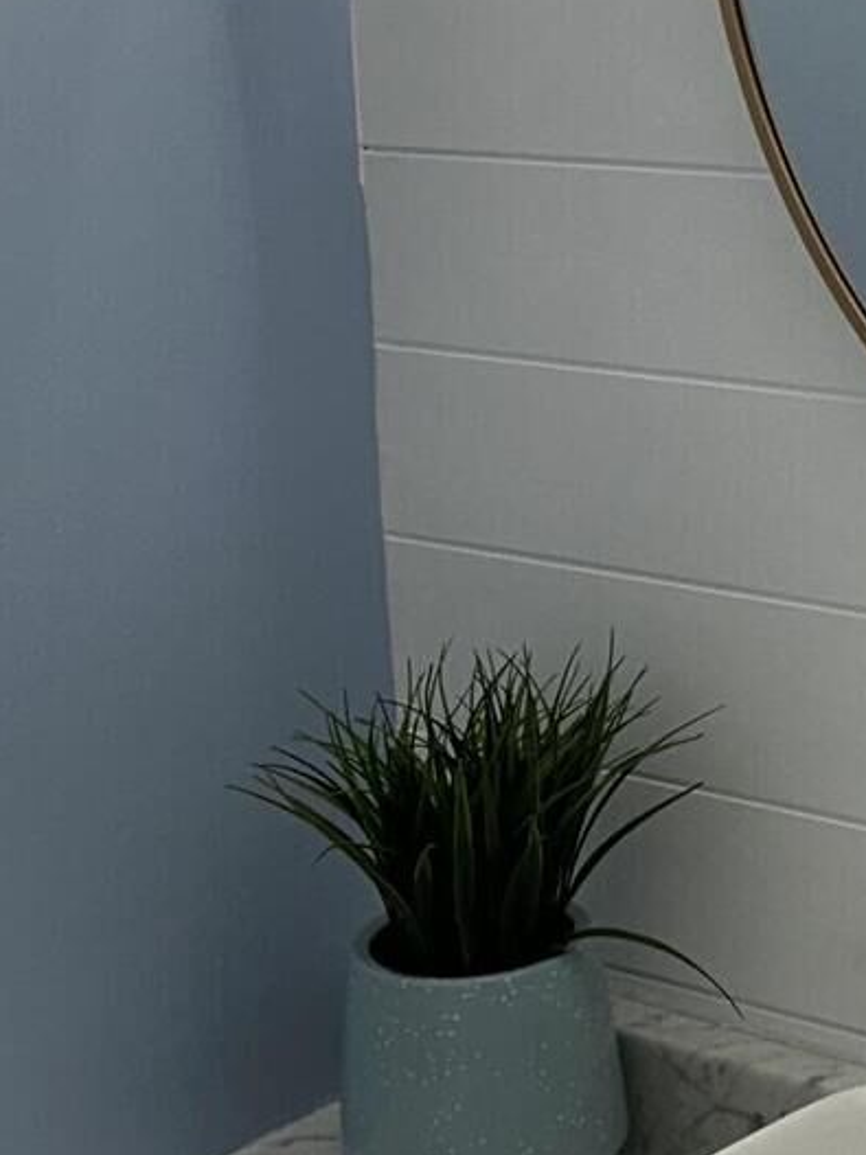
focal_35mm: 105
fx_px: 3504
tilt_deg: -5.7
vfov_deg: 18.4
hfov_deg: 14.0
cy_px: 112
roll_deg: +1.9
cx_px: 785
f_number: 1.78
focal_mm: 6.86
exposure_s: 1/163
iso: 80
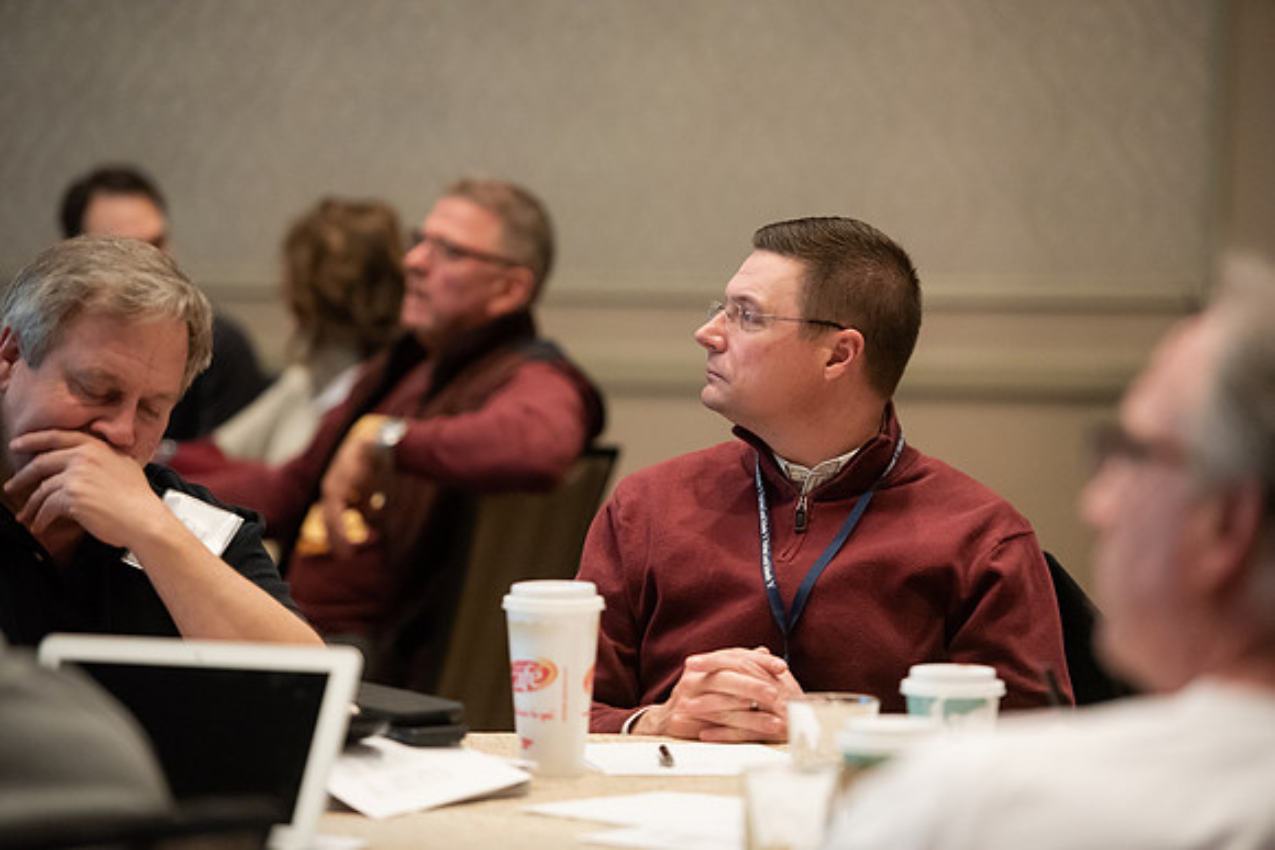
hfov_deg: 12.4
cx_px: 638
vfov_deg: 8.3
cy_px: 425
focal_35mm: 165
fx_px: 5845
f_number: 2.8
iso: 5000
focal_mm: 165
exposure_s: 1/200
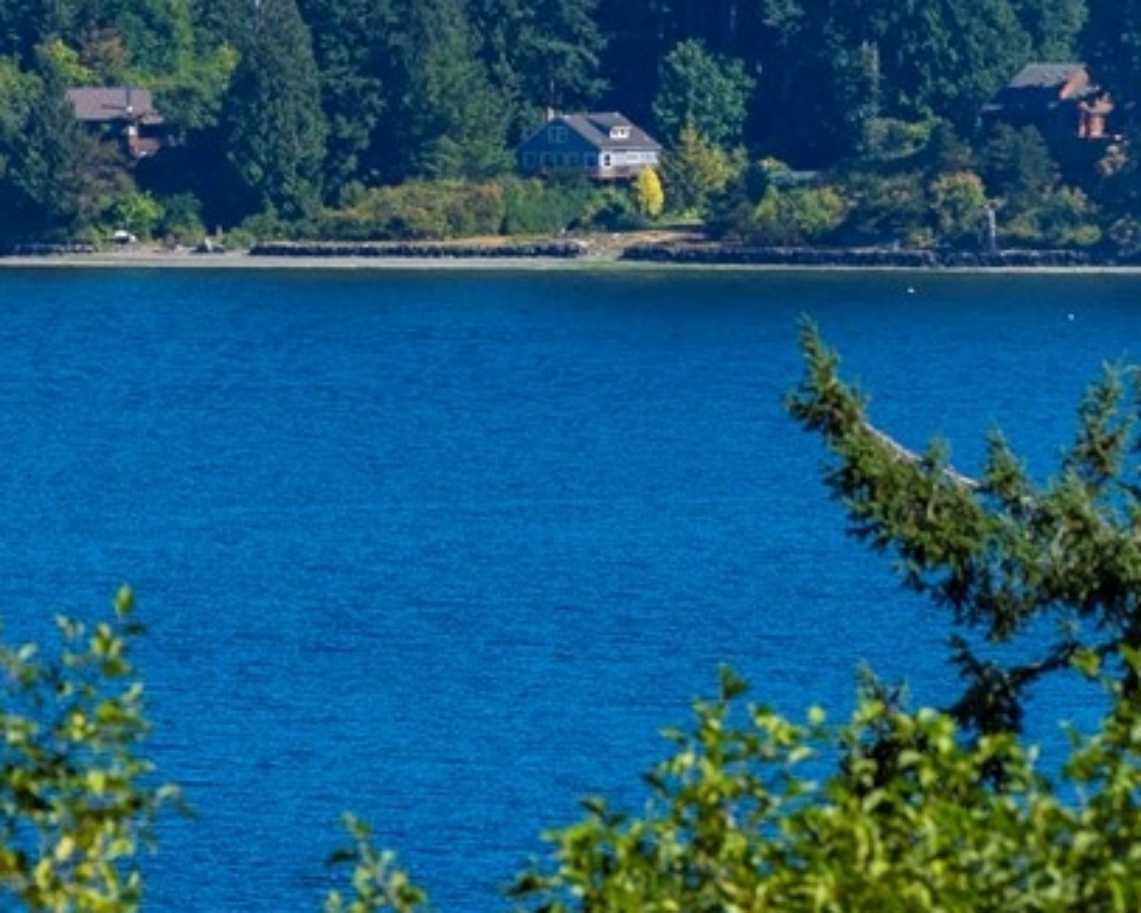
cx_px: 193
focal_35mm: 785
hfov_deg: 2.5
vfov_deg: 2.0
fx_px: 26515
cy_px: -670
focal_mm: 200
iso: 125
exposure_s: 1/1000
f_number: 7.1
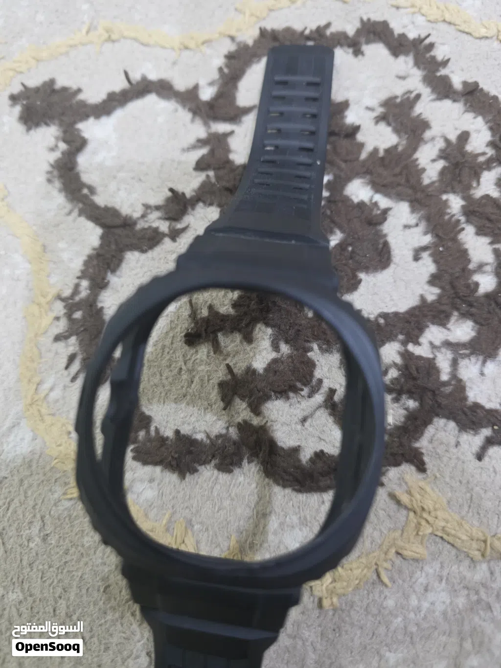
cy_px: 334
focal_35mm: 23
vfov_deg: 73.9
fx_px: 444
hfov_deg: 58.9
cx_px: 250
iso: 800
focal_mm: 6.3
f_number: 1.7
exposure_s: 1/100
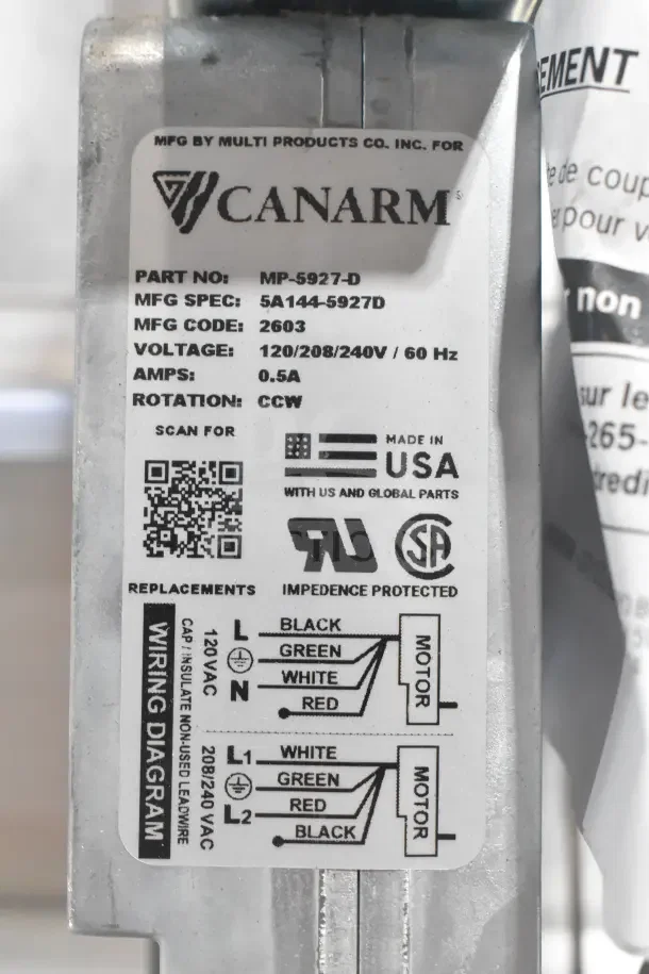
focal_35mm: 54
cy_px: 487
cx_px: 324
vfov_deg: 36.9
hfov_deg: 25.1
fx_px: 1460
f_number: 6.3
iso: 6400
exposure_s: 1/160
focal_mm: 36
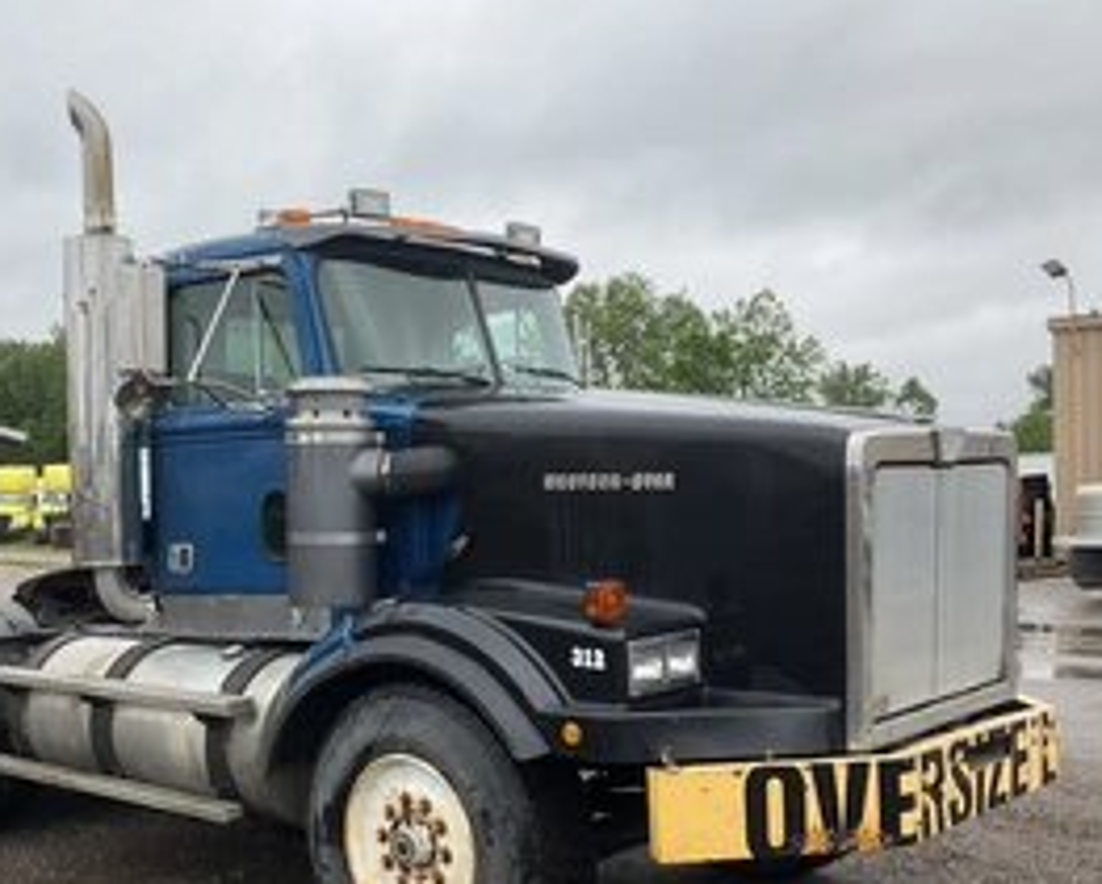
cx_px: 411
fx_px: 1404
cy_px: 520
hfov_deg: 42.5
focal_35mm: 43
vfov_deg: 34.9
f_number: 1.8
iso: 25
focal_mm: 3
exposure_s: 1/620
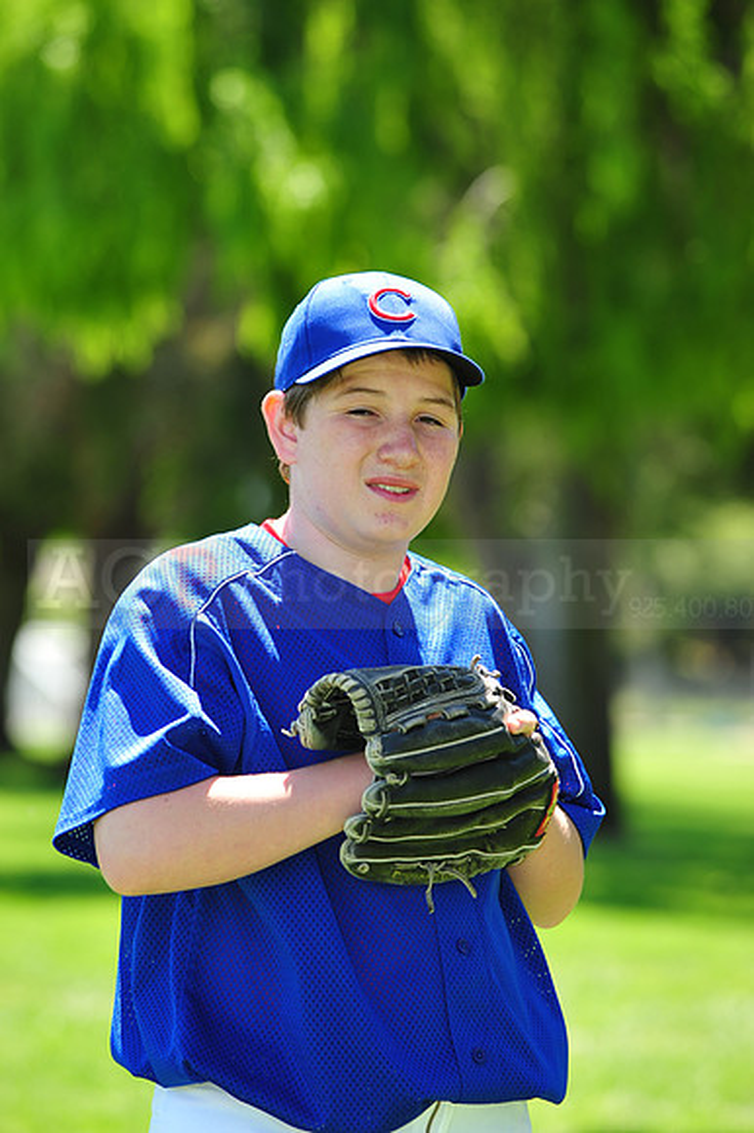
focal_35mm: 185
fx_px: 5819
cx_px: 377
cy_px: 566
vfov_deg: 11.1
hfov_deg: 7.4
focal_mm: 185
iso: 200
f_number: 5.6
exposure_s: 1/250
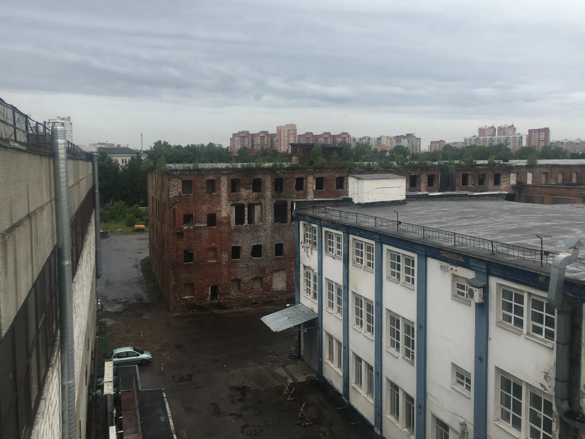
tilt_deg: -6.6
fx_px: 541
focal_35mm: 32
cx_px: 297
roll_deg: +1.6
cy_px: 202
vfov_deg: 44.1
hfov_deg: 56.8
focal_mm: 4.15
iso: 25
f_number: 2.2
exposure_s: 1/503
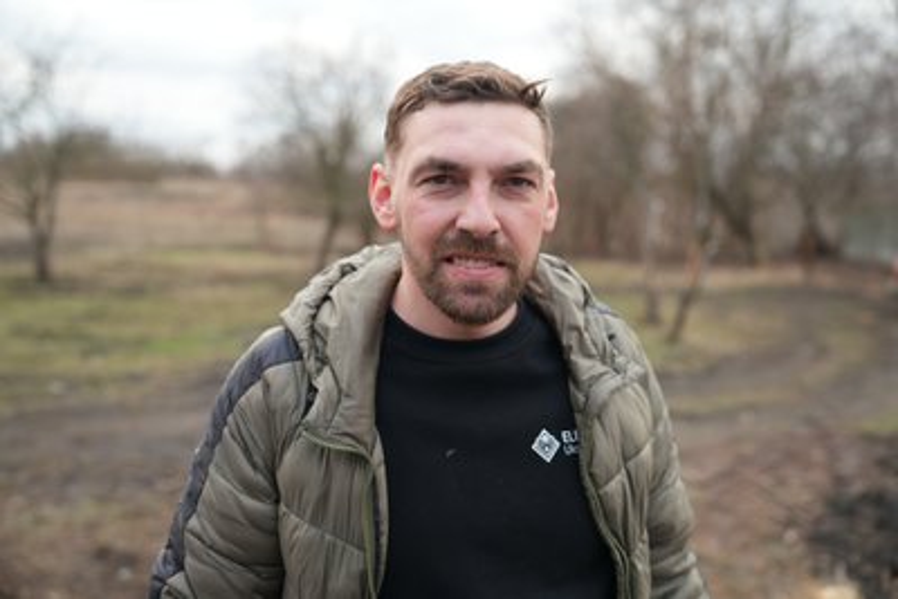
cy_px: 300
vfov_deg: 31.9
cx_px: 449
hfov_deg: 46.4
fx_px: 1048
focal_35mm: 42
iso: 160
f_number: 2.8
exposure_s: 1/40
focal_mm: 42
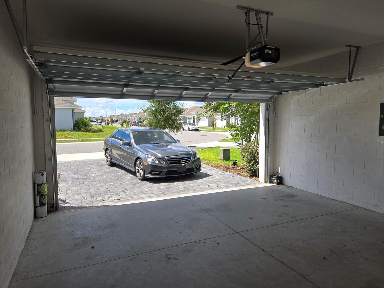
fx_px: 266
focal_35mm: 24
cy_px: 142
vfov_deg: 56.8
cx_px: 200
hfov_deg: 71.6
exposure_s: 1/1005
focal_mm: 5.4
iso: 25
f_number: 1.8
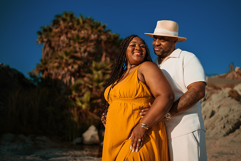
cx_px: 120
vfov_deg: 37.9
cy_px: 80
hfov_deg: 54.4
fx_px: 234
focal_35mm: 35
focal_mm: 35
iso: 100
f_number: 1.8
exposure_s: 1/4000
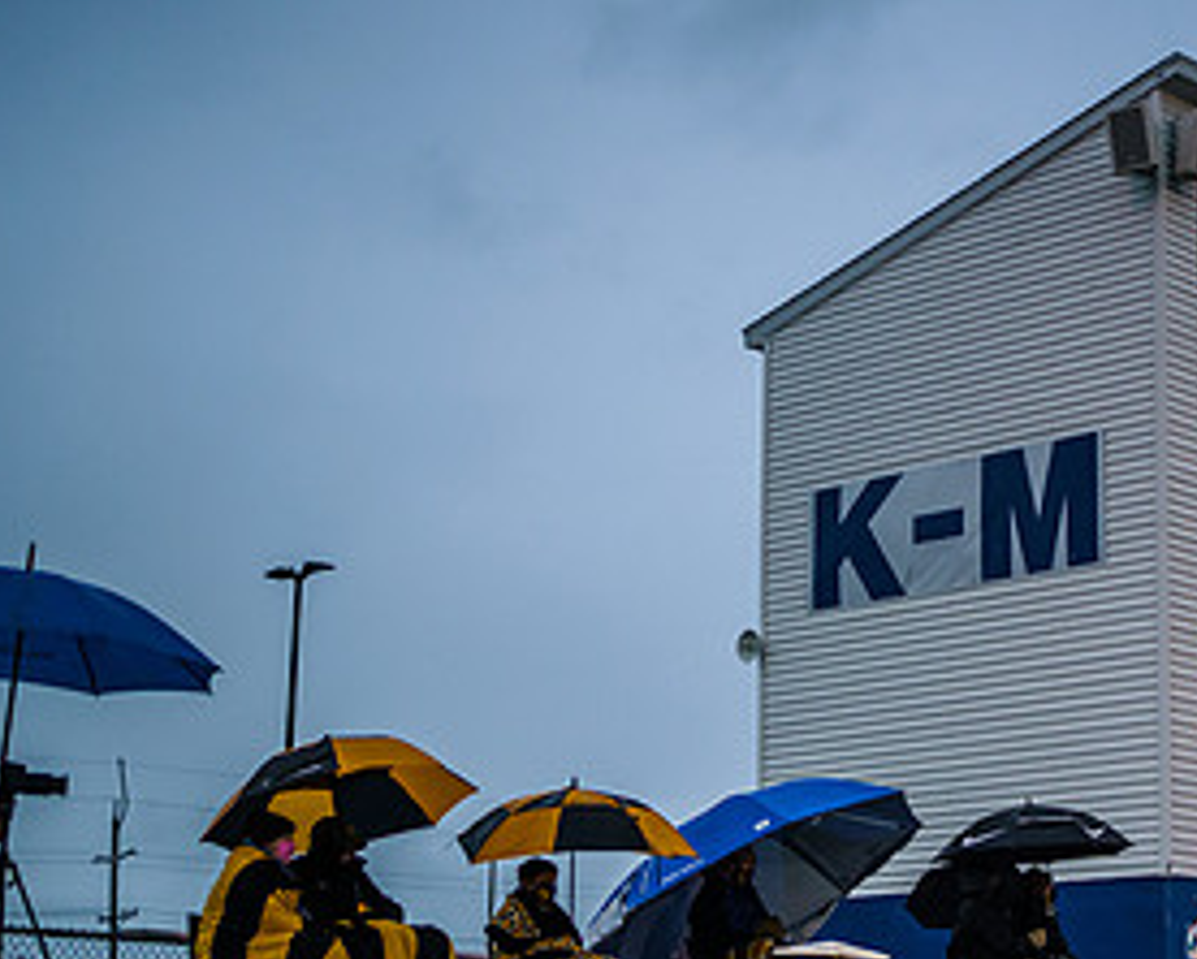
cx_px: 984
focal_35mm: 74
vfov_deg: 20.6
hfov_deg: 25.2
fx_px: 2623
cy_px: 652
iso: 800
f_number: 2
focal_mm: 35
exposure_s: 1/800
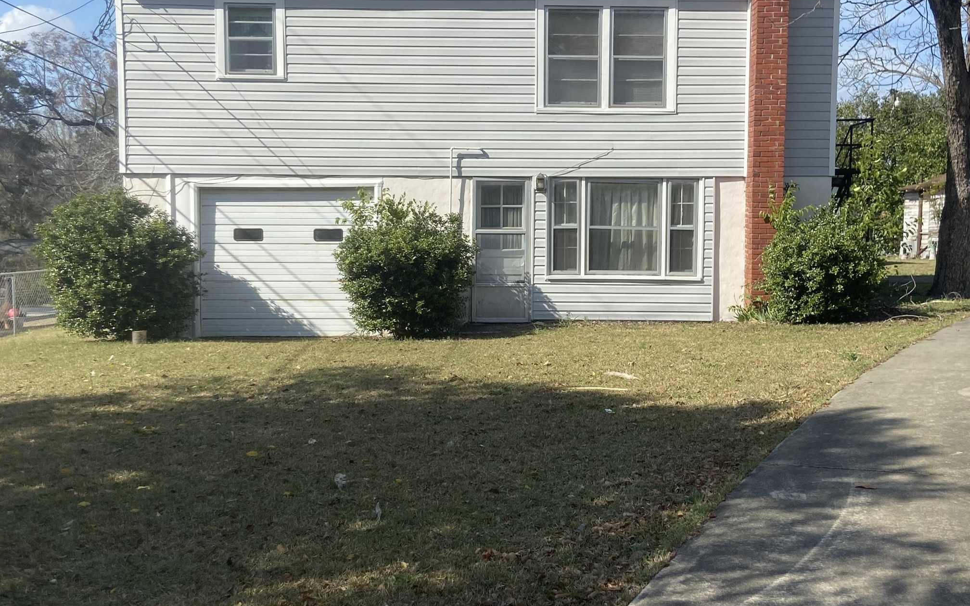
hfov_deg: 47.1
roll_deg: -1.2
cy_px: 293
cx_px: 531
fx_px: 1110
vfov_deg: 30.5
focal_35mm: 42
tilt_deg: +0.6
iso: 32
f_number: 1.8
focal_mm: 4.25
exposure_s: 1/2358
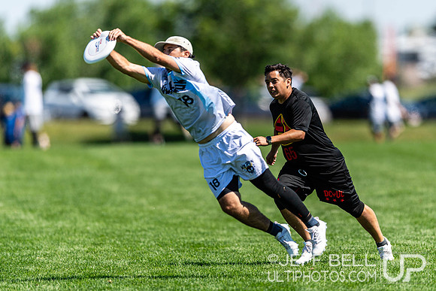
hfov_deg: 3.9
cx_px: 259
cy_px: 148
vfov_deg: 2.6
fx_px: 6474
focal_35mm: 534
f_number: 2.8
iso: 180
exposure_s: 1/3200
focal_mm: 400
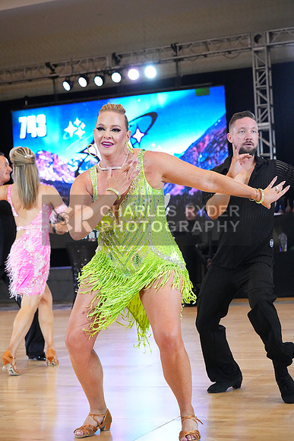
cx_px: 147
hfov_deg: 19.5
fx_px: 857
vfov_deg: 28.8
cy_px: 220
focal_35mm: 70
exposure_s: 1/400
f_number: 5
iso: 12800
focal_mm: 70
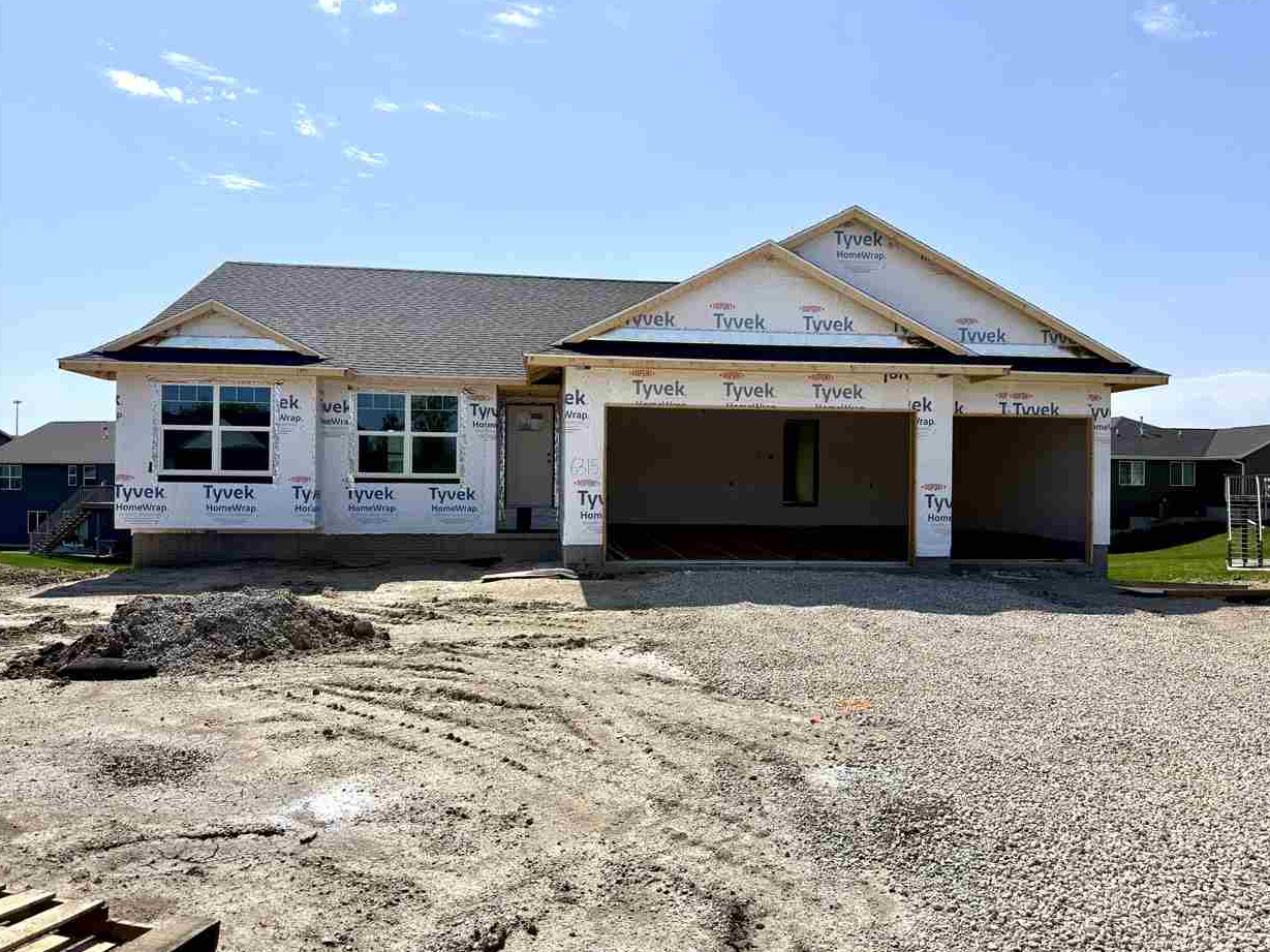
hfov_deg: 69.4
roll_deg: -0.5
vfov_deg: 54.9
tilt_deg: +1.5
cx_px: 655
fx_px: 917
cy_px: 483
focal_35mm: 25
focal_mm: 6.76
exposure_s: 1/8130
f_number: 1.78
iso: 80
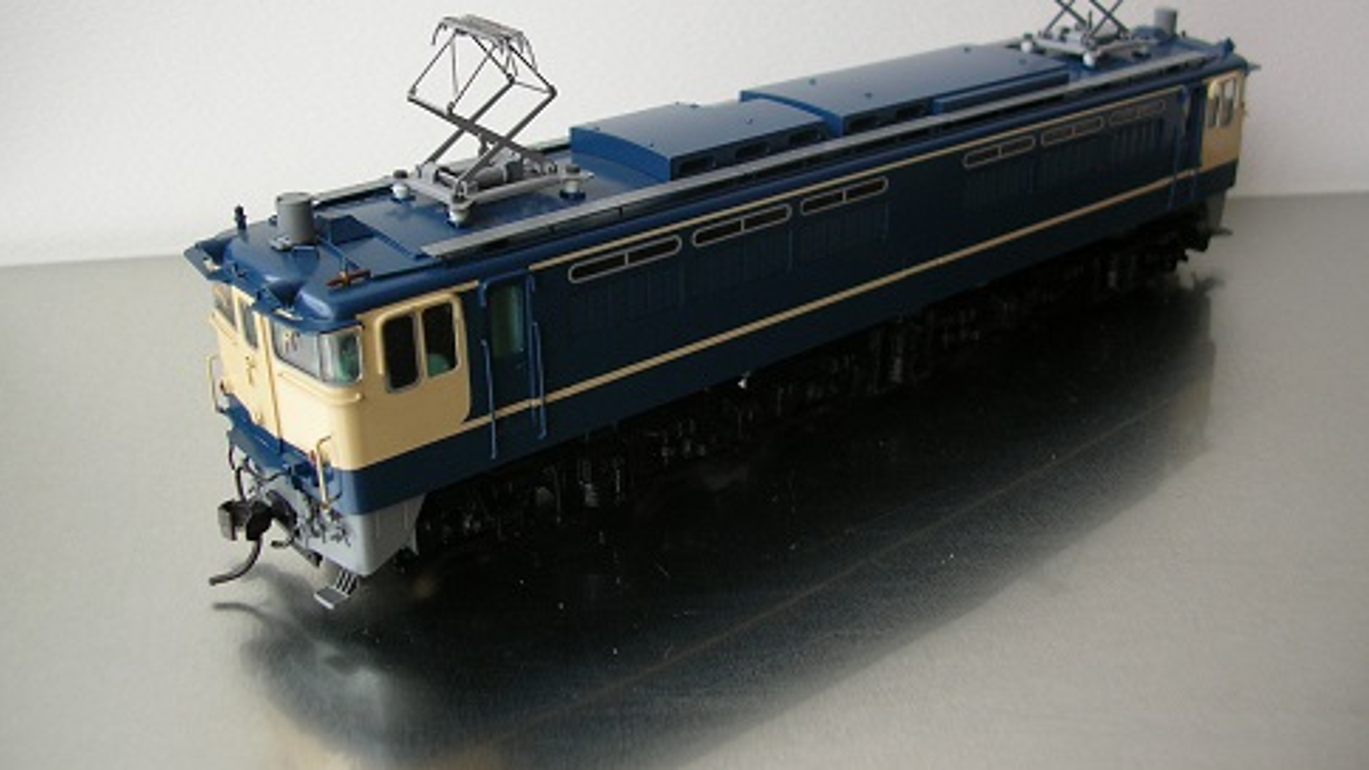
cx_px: 692
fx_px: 1415
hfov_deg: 51.6
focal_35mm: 39
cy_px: 285
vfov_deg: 30.3
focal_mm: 5.8
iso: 50
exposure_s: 1/50
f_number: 2.8
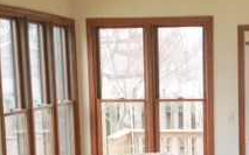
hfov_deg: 19.6
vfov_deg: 12.3
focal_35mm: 105
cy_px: 154
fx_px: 712
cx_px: 199
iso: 64
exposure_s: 1/20
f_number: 2.4
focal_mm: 4.12
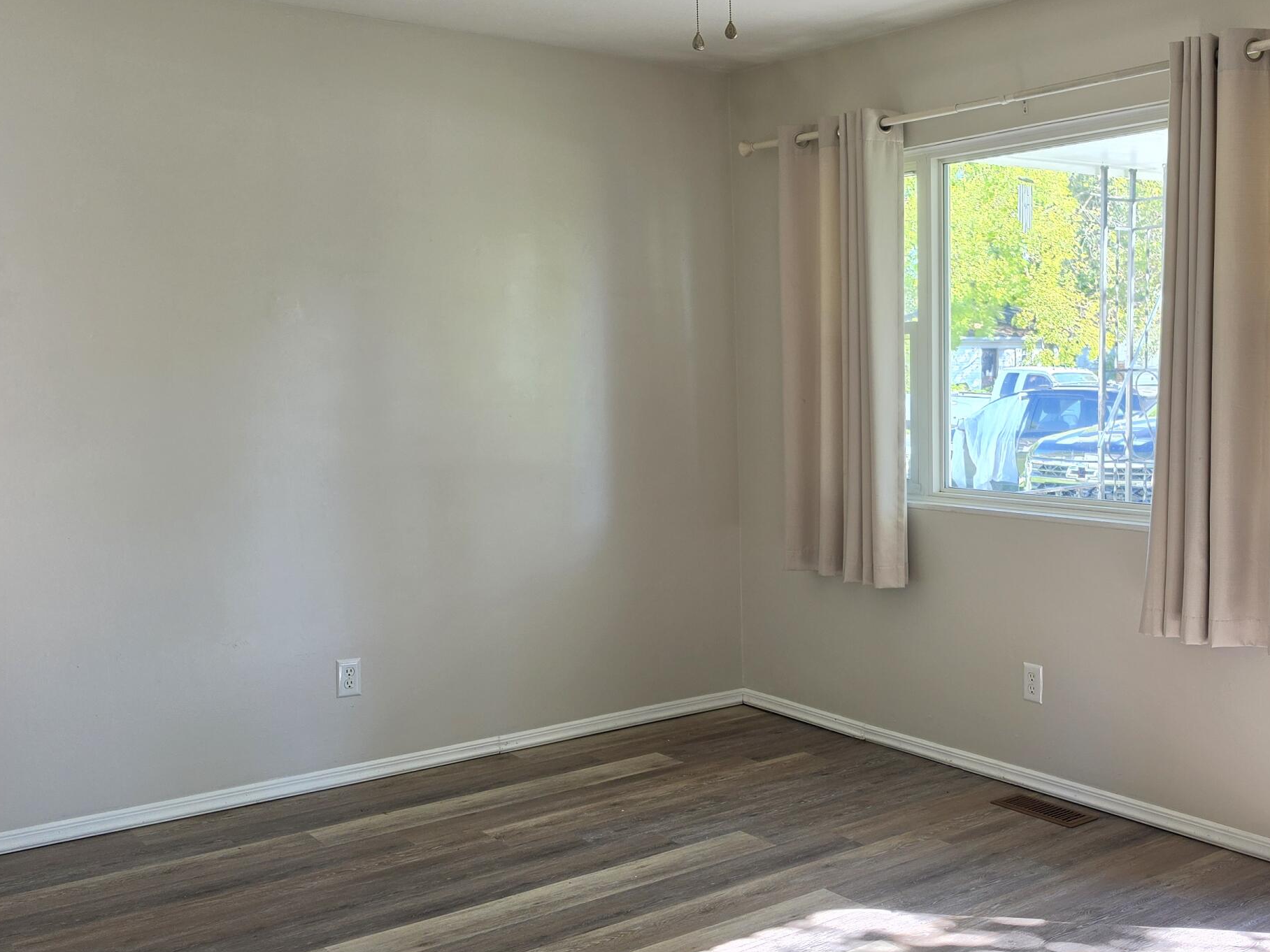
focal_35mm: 38
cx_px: 885
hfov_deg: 47.8
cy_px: 526
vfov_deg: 37.7
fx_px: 1394
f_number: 1.4
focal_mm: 6.5
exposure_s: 1/180
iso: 64
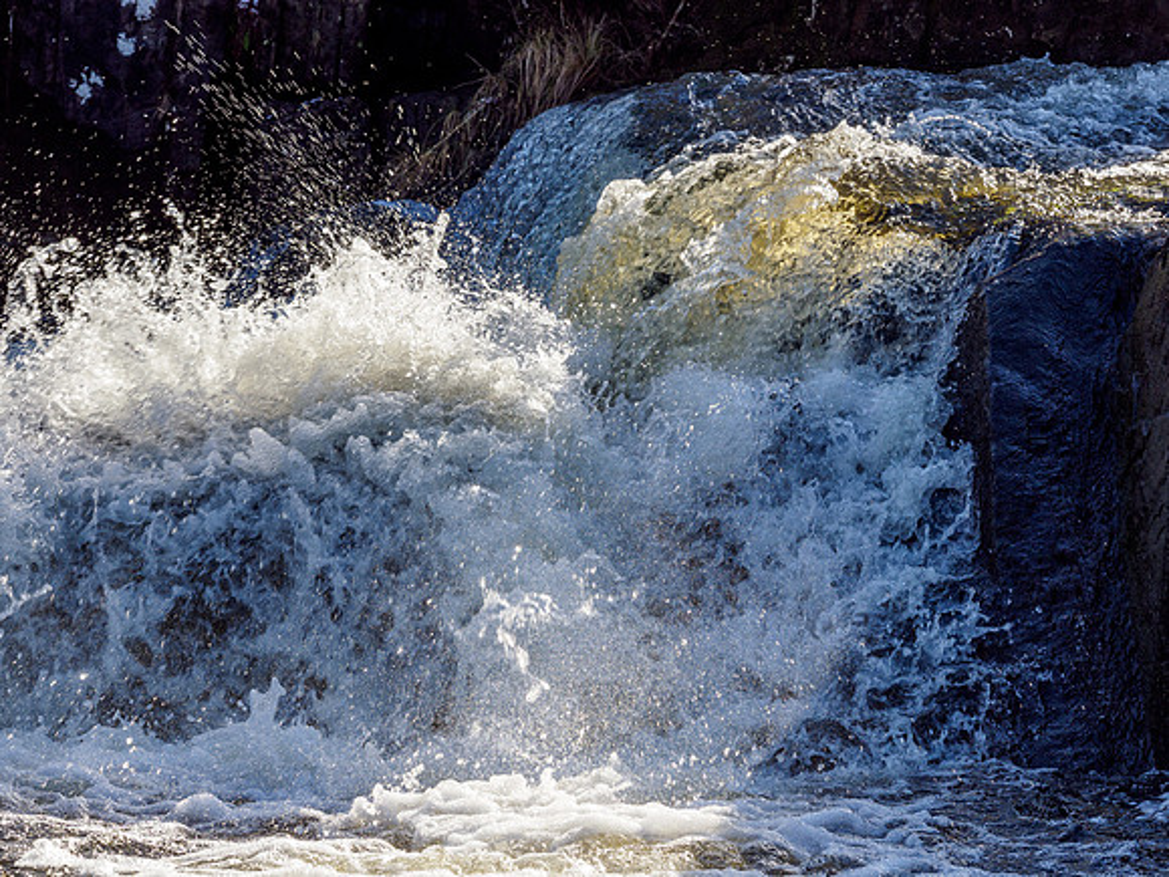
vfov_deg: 6.8
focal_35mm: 220
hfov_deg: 9.0
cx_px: 584
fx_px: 7430
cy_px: 438
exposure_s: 1/320
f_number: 7.1
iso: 200
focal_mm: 110
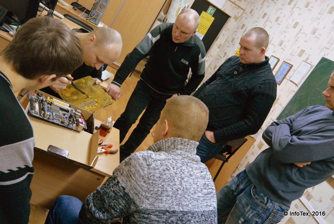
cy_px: 112
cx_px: 167
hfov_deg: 54.4
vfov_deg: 38.0
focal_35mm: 35
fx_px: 325
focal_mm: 13
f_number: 3.8
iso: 3200
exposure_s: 1/60
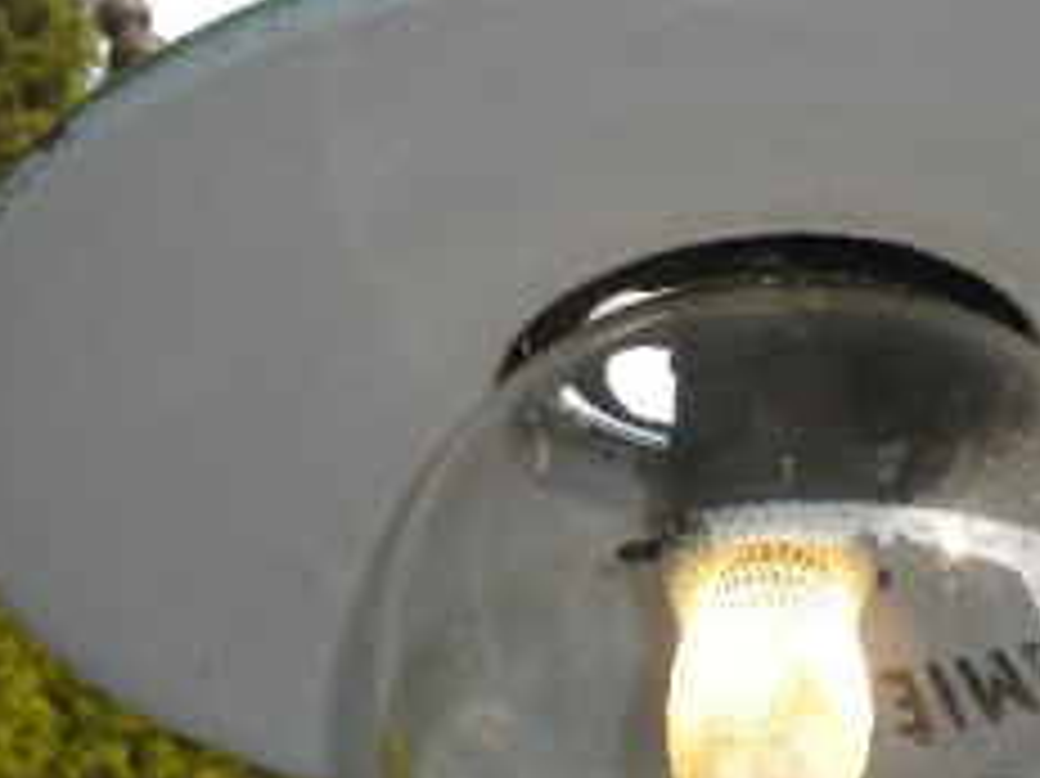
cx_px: 698
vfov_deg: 19.0
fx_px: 2312
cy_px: 589
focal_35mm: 77
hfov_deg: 25.2
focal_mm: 6.6
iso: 200
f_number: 10
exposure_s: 1/96.7
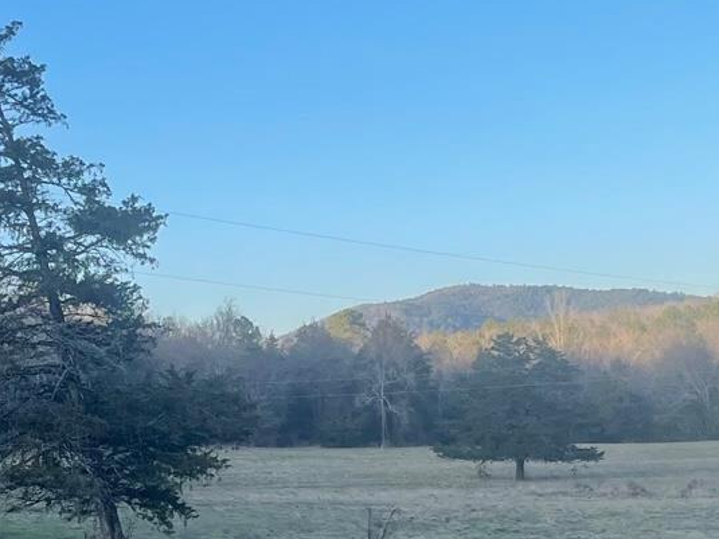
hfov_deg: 20.0
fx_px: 2035
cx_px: 298
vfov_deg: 14.8
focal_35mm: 98
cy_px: 579
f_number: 1.6
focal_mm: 5.1
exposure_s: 1/887
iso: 32
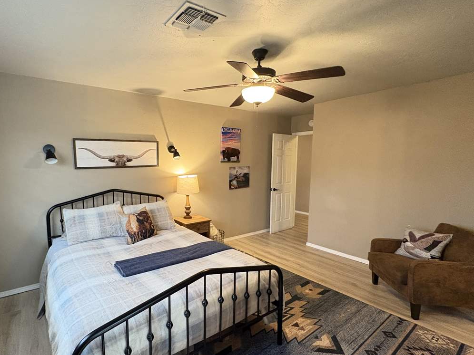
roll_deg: +0.3
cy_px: 187
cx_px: 194
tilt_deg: -5.3
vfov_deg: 71.5
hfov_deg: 86.9
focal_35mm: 18
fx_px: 246
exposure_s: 1/60
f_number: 2.2
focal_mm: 2.22
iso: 500
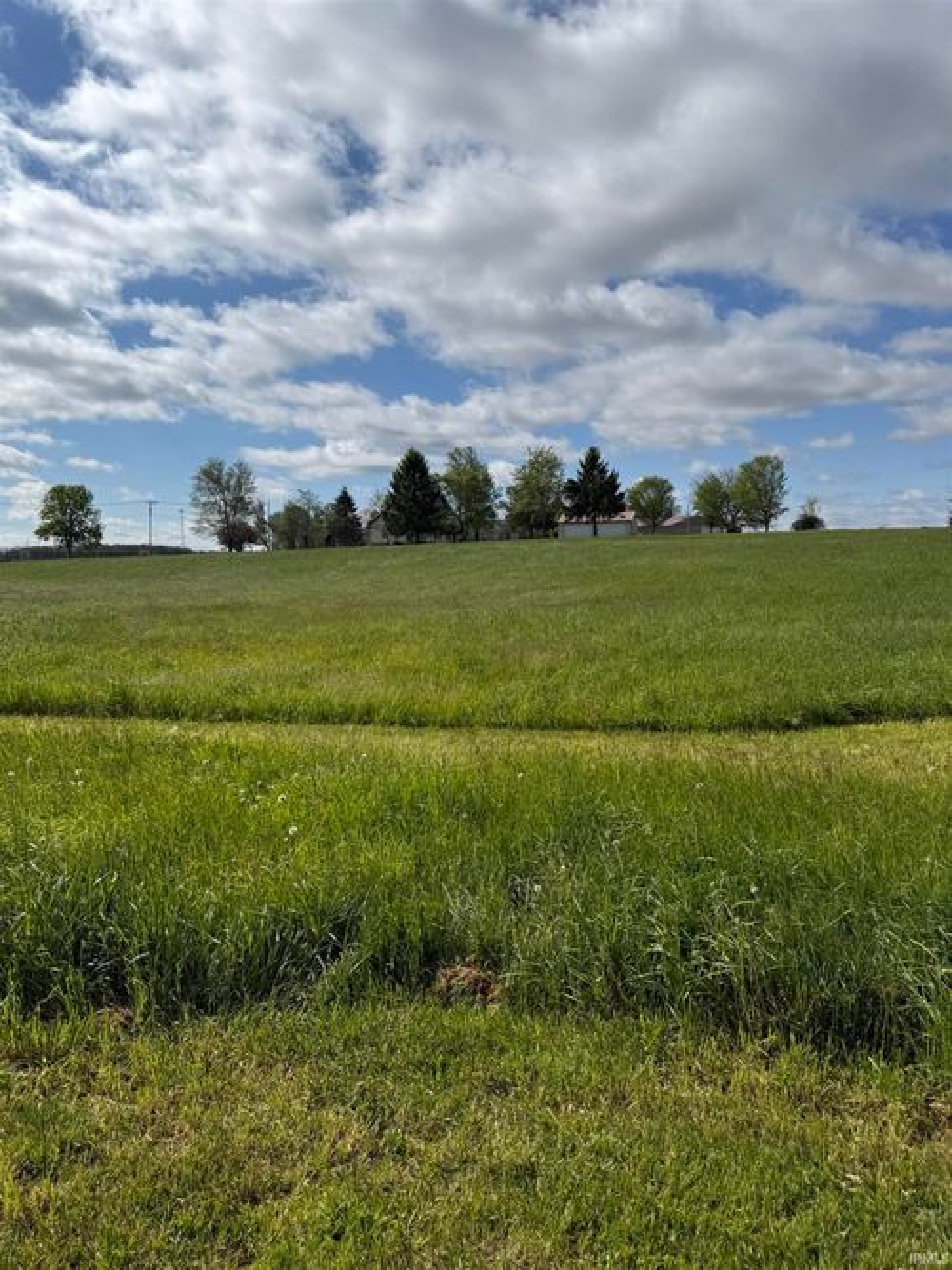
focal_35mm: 24
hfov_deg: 56.8
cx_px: 476
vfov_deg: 71.6
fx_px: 880
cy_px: 635
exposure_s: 1/10309
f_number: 1.78
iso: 80
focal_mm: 6.76
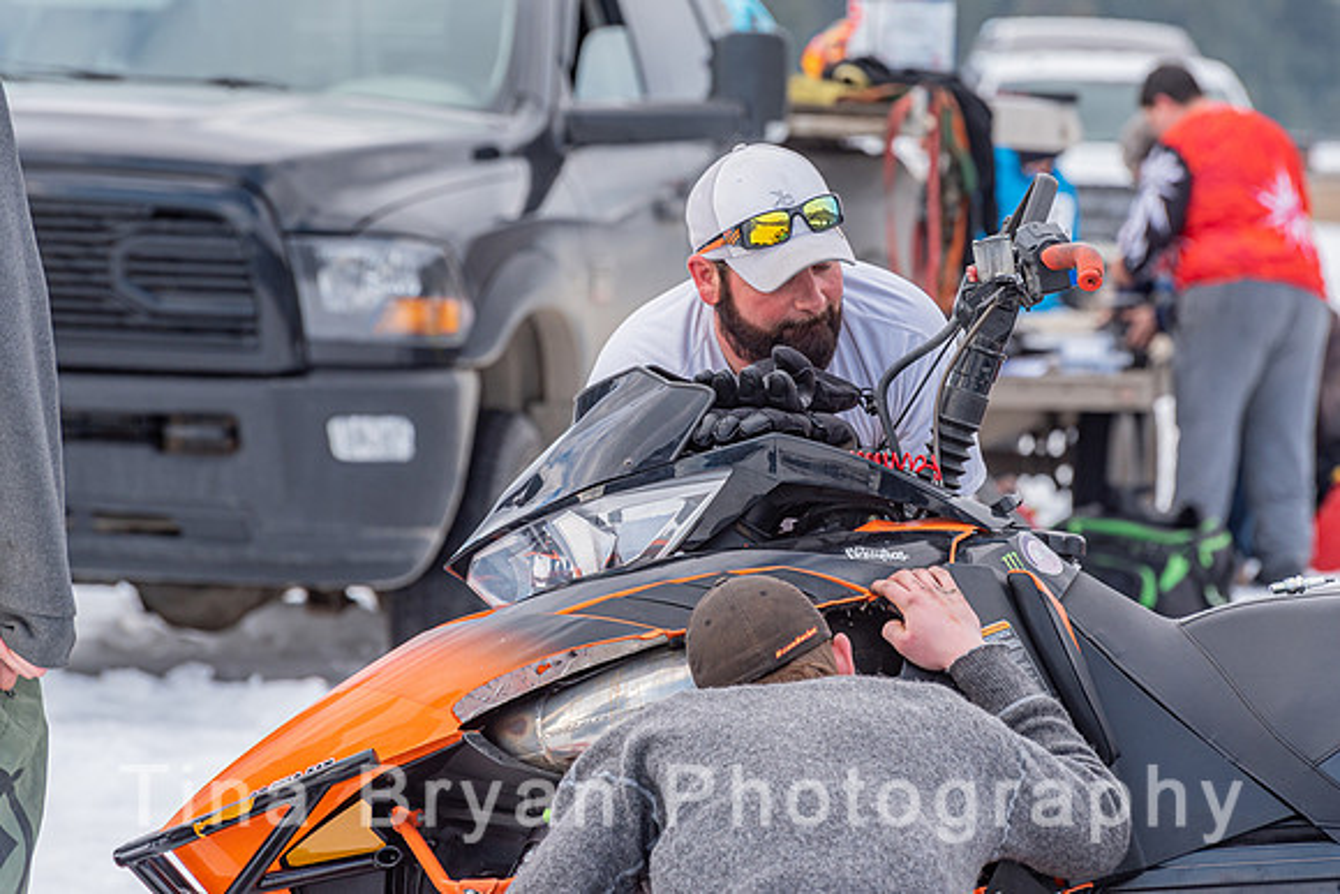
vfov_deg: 5.3
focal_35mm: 257
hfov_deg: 8.0
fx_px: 9585
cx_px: 770
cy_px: 371
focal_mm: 220
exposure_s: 1/500
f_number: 8
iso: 200
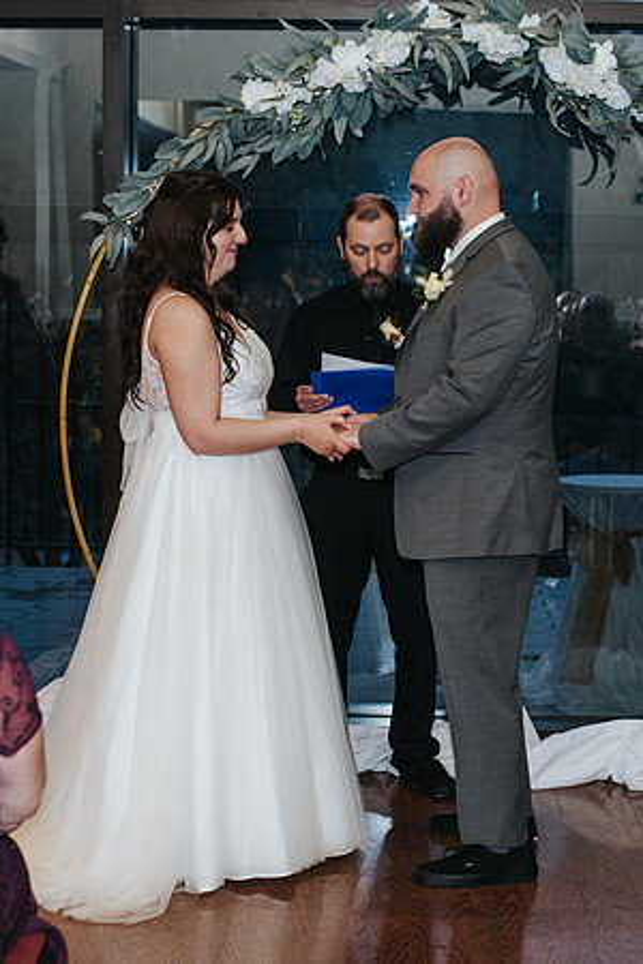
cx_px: 360
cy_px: 481
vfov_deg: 26.5
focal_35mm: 76
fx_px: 2045
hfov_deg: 17.9
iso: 800
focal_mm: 50
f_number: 3.2
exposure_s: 1/200
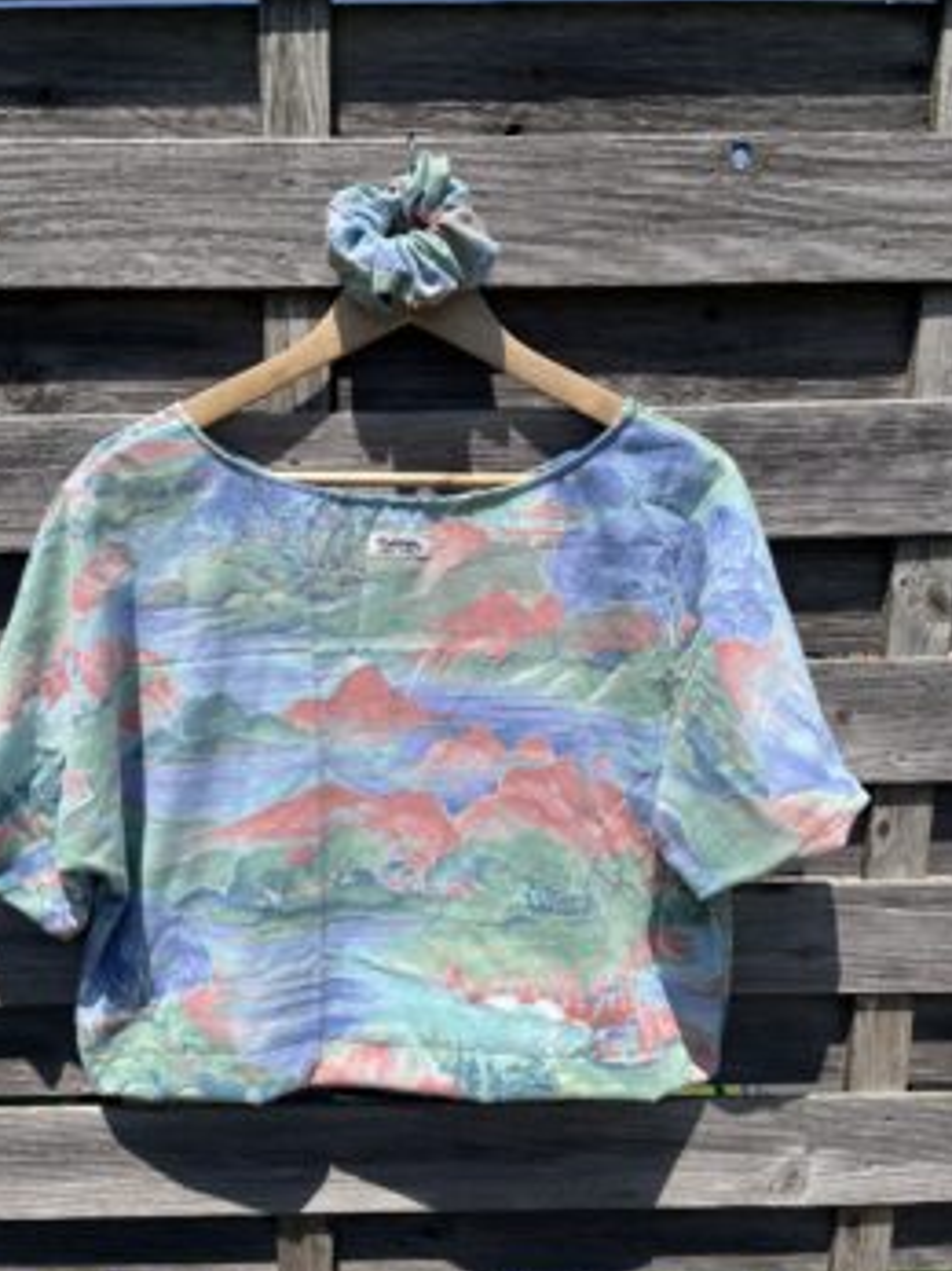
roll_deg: +0.6
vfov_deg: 59.9
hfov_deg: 46.6
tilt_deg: -10.3
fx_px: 1101
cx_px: 410
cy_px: 681
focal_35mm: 30
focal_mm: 5.1
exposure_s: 1/4651
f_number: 1.6
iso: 50
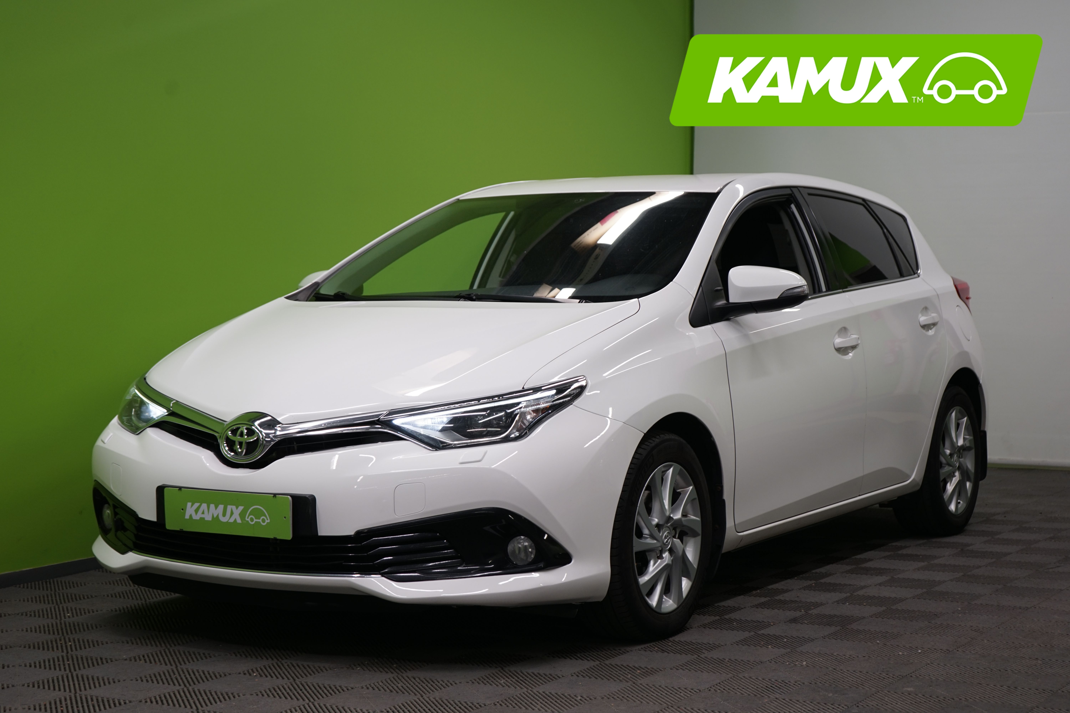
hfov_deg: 31.4
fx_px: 1902
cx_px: 535
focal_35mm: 64
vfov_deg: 21.2
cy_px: 356
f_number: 5.6
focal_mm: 64
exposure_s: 1/50
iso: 320
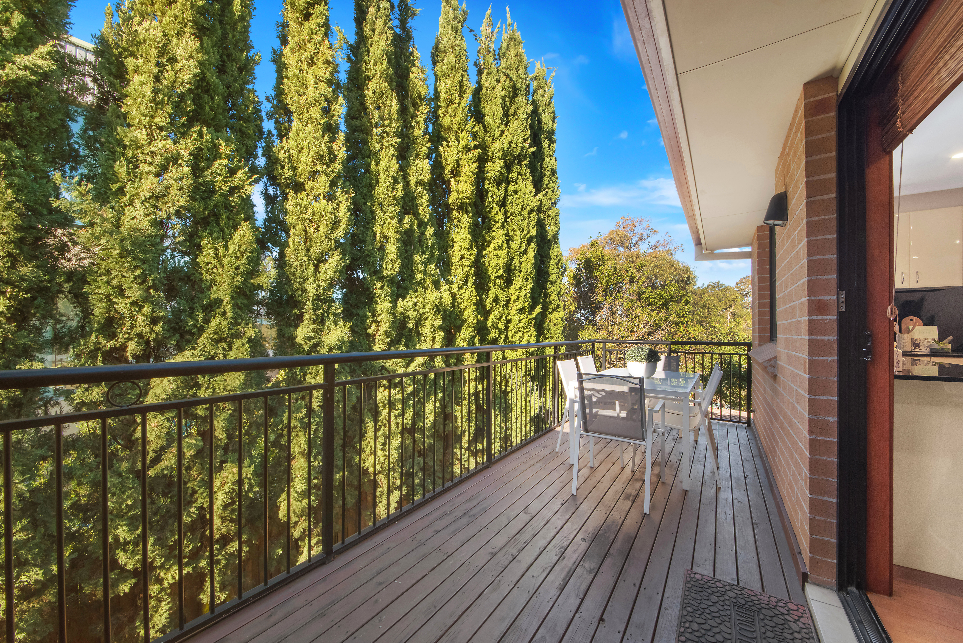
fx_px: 321
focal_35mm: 12
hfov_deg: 112.6
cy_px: 322
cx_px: 482
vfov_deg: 90.0
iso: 320
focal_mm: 12
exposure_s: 1/10
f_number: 16
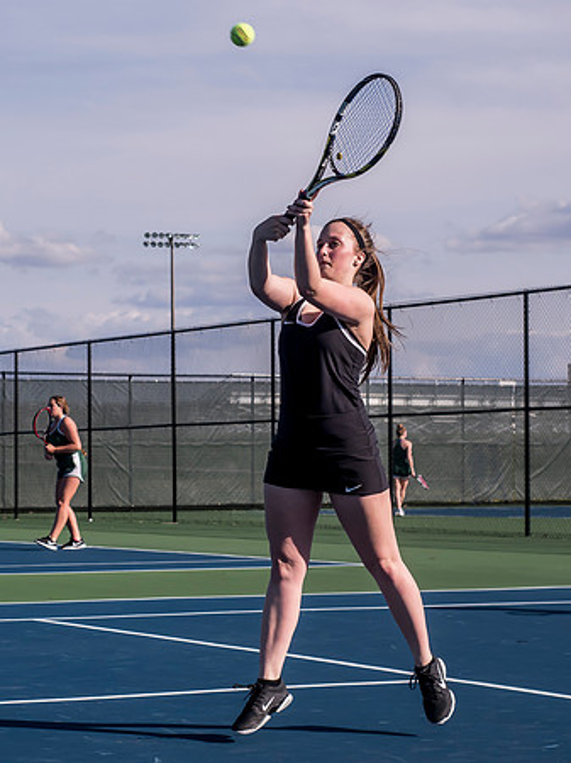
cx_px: 175
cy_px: 412
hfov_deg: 13.8
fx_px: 2349
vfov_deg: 18.4
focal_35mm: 107
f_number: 4.5
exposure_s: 1/1600
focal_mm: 36
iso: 320
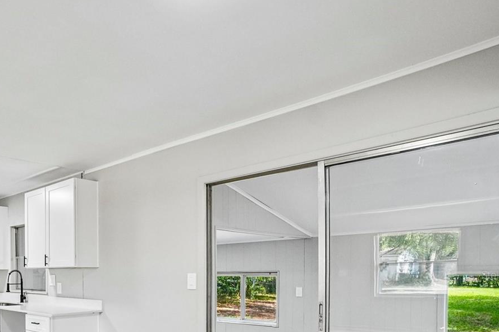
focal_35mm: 27
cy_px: 275
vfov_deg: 45.0
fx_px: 374
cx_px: 83
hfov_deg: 60.5
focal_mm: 10
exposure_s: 1/30
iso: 800
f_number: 8
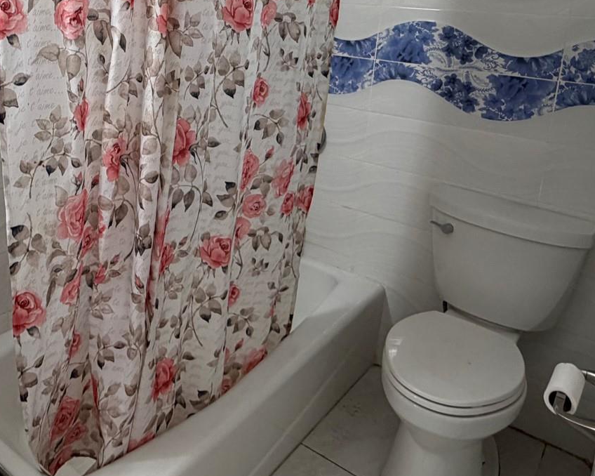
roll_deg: -3.0
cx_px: 203
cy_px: 104
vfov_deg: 42.8
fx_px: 581
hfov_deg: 53.3
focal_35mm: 33
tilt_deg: -12.6
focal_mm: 2.22
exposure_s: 1/120
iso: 200
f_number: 2.2
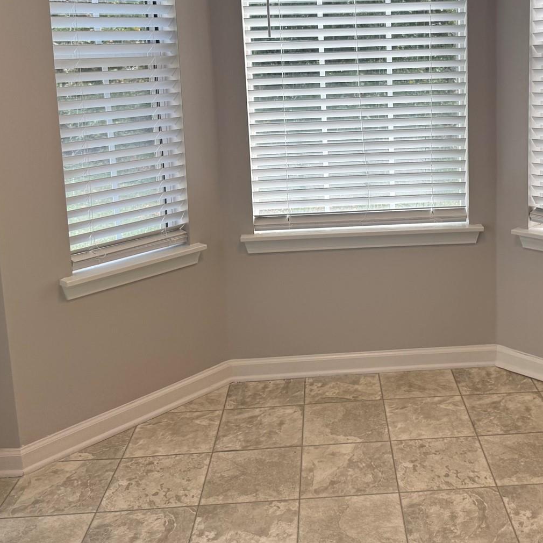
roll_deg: +1.8
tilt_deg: -9.7
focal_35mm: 43
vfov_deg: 38.4
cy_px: 152
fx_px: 763
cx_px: 366
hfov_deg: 38.7
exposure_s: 1/535
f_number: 1.78
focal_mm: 6.76
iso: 80
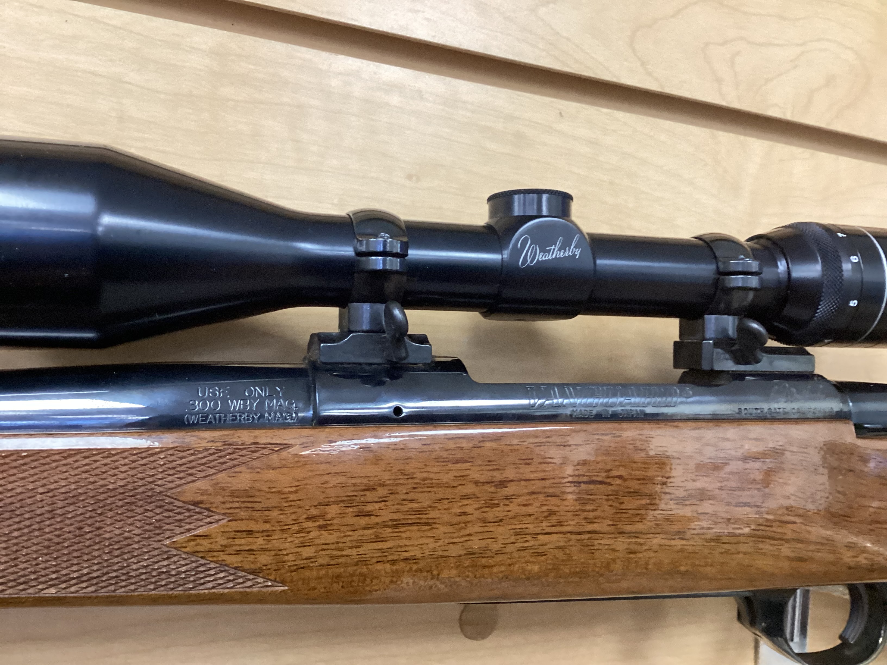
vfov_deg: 45.4
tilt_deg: +3.5
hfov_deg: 58.4
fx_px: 794
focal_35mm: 31
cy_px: 332
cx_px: 444
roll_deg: -3.8
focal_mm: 3.3
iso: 320
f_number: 2.4
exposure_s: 1/60
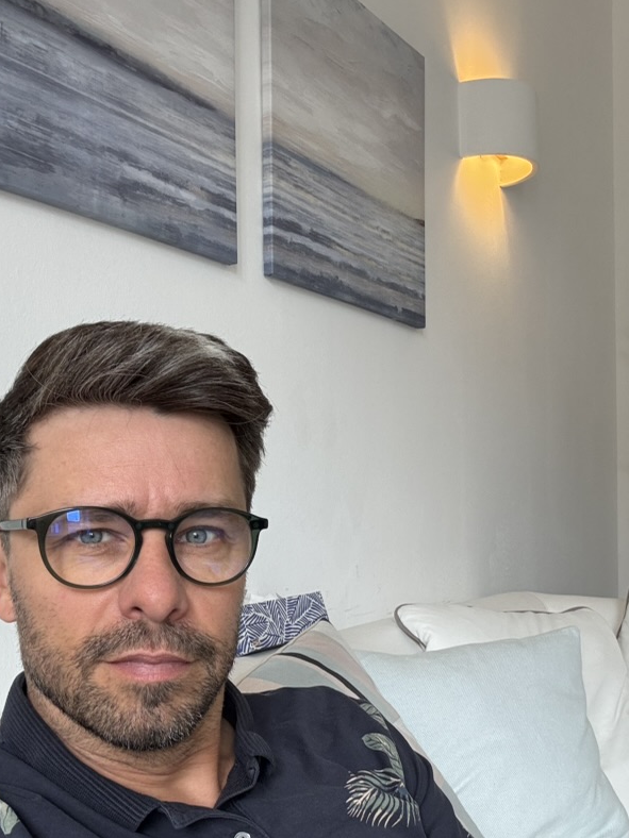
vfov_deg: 47.7
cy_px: 483
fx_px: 945
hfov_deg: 36.8
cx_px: 297
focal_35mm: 39
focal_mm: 2.69
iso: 64
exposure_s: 1/100
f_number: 1.9
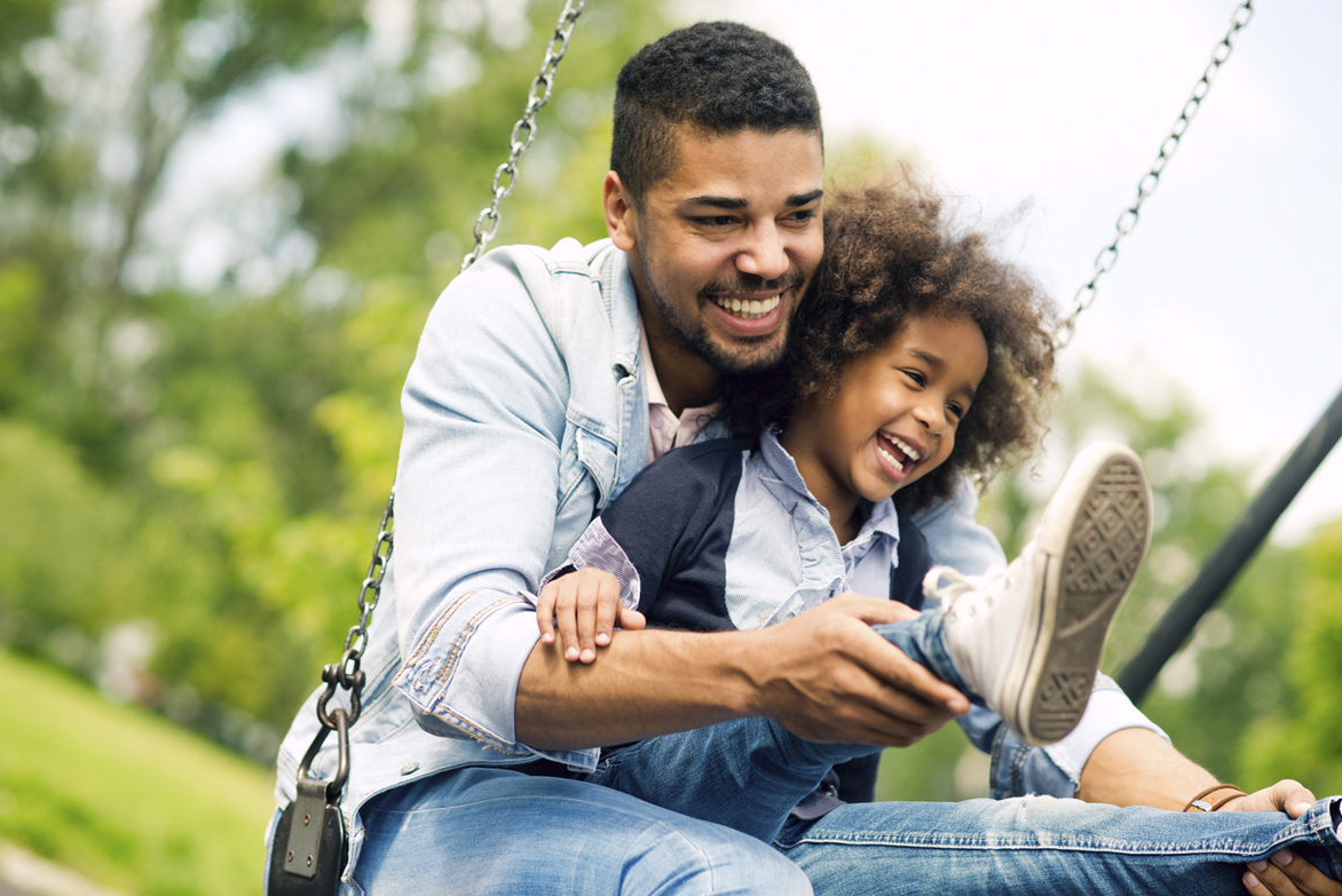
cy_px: 448
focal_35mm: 87
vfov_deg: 15.7
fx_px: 3245
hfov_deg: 23.4
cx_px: 663
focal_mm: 85
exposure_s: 1/800
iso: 125
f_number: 2.8
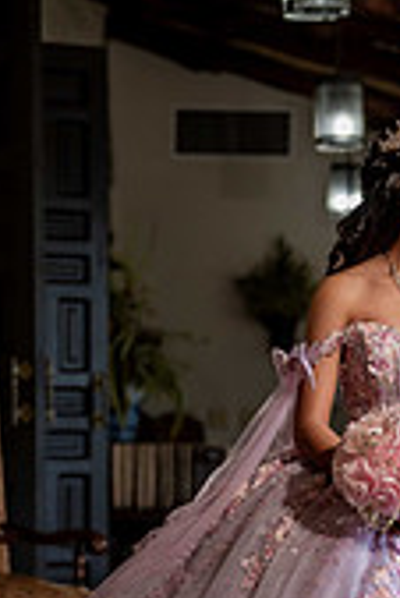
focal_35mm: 154
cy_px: 481
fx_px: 2561
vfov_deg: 13.3
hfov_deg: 8.9
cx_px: 418
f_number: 2.2
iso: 400
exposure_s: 1/400
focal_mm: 58
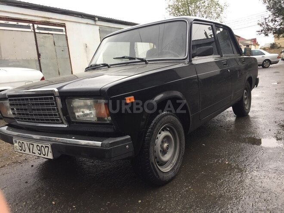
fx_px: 238
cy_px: 106
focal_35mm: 29
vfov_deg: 48.2
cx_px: 142
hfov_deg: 61.7
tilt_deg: -6.2
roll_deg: +5.9
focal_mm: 4.15
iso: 32
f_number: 2.2
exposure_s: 1/103
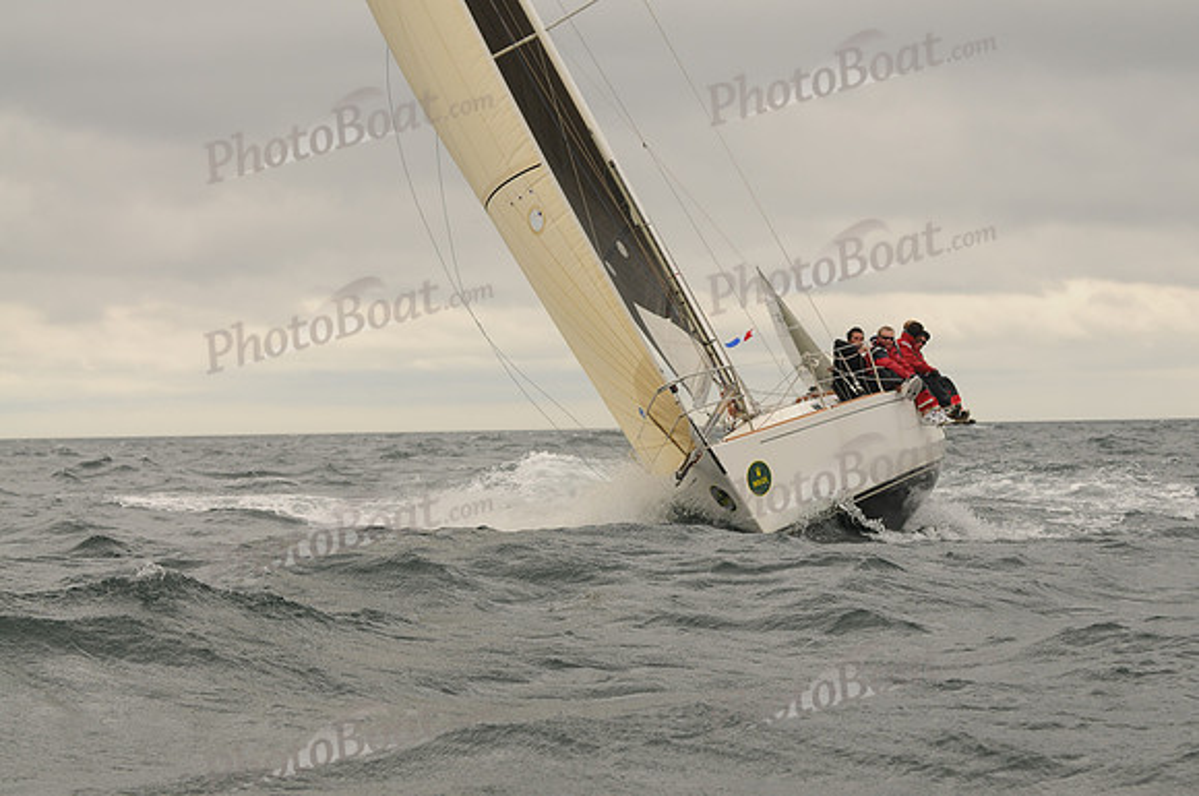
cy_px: 398
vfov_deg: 13.0
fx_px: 3492
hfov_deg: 19.5
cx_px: 600
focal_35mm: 105
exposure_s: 1/1000
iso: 200
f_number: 4.5
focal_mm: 70
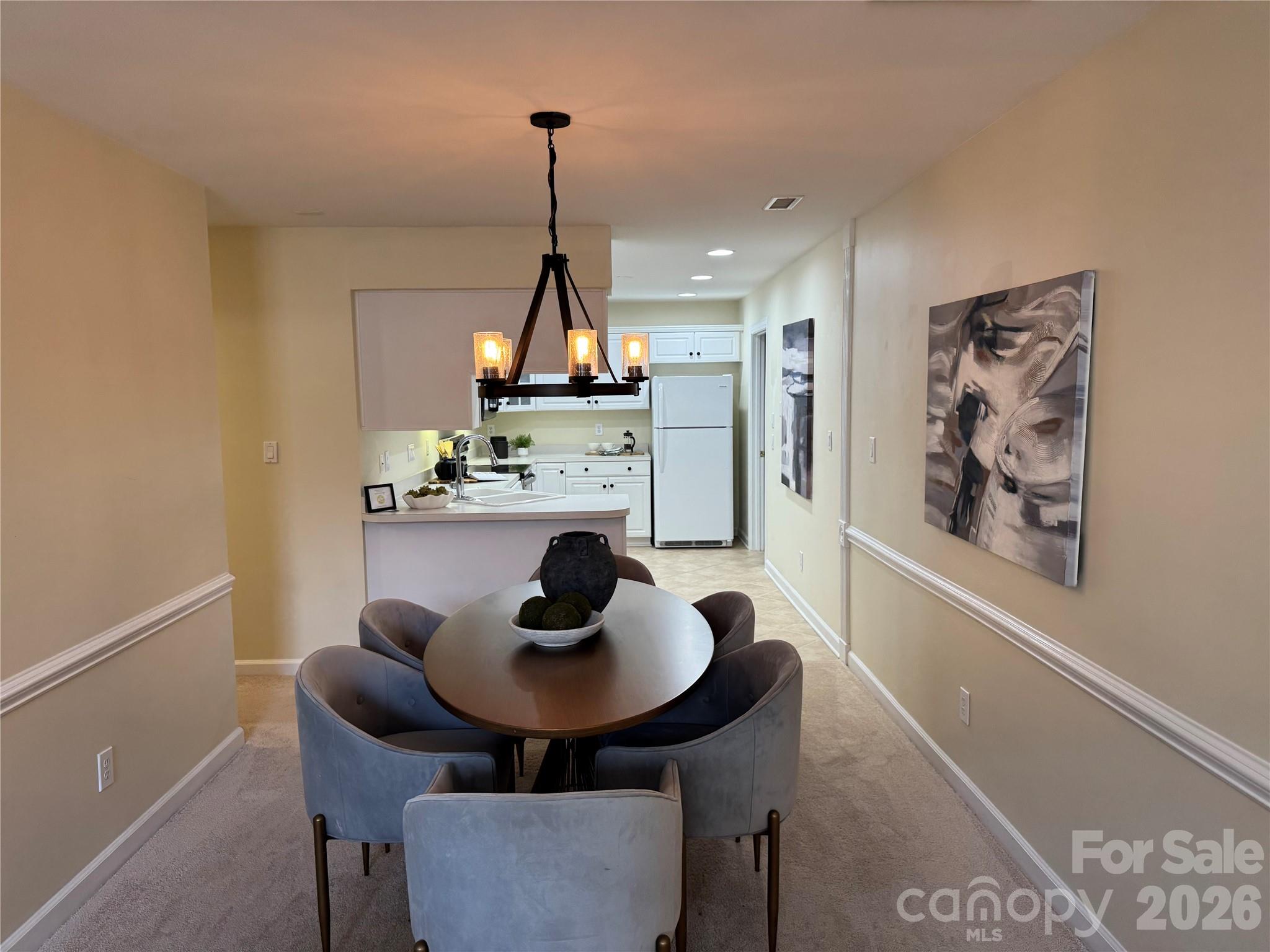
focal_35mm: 24
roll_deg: +0.7
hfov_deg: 71.6
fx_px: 881
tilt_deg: -4.6
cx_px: 635
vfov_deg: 56.8
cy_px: 476
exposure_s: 1/120
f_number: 1.78
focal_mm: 6.76
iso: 125
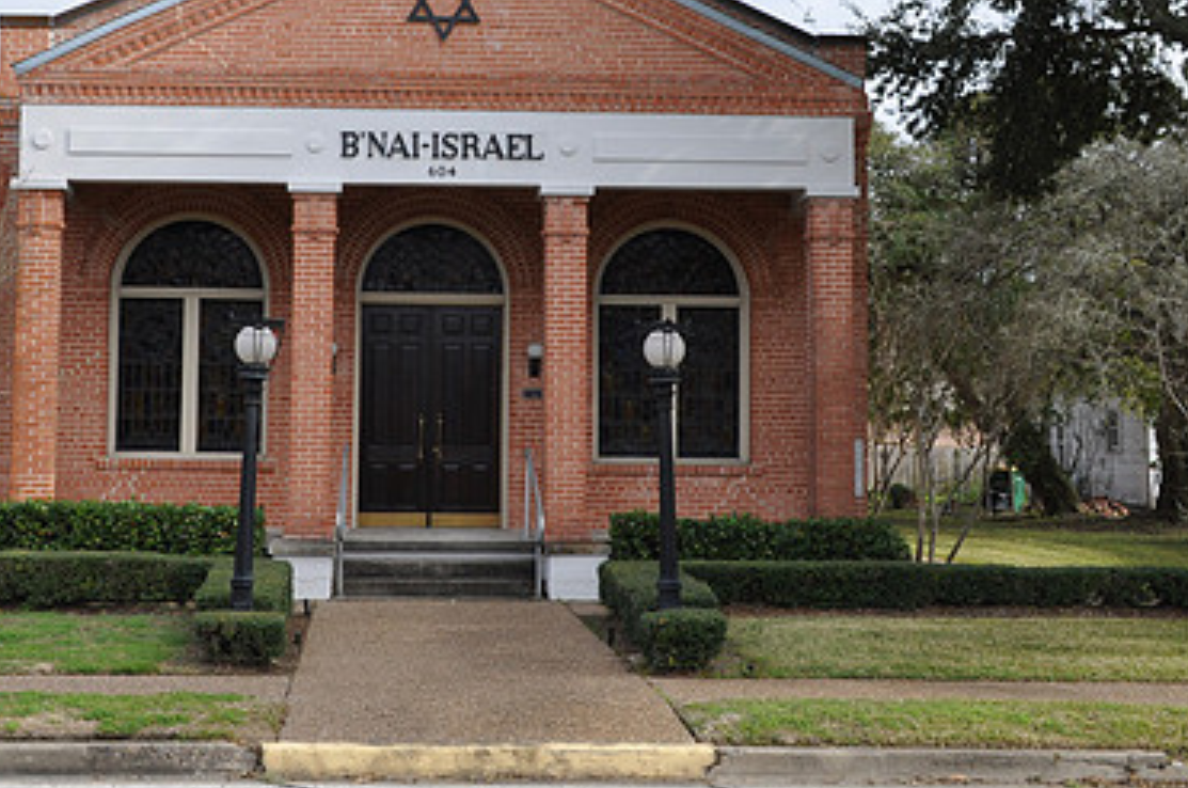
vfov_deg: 22.0
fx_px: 2010
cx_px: 471
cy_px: 223
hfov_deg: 32.8
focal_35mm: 61
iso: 200
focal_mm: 26
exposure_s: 1/100
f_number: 10
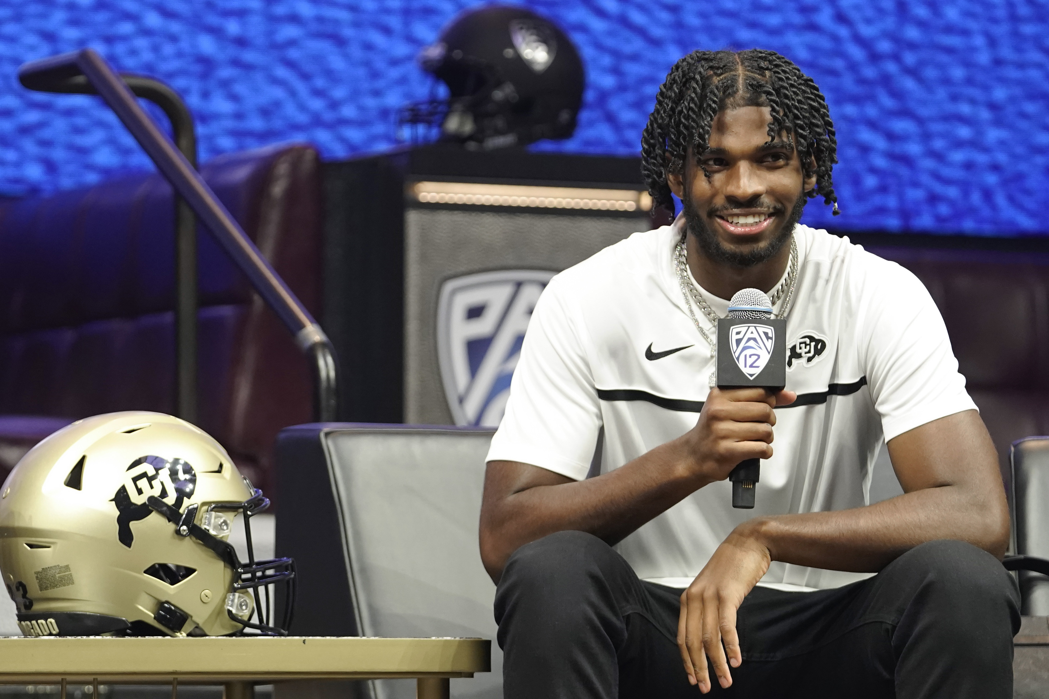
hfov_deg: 9.5
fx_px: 6294
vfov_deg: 6.4
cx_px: 524
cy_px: 350
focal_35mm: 216
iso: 4000
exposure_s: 1/250
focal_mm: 144
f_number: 4
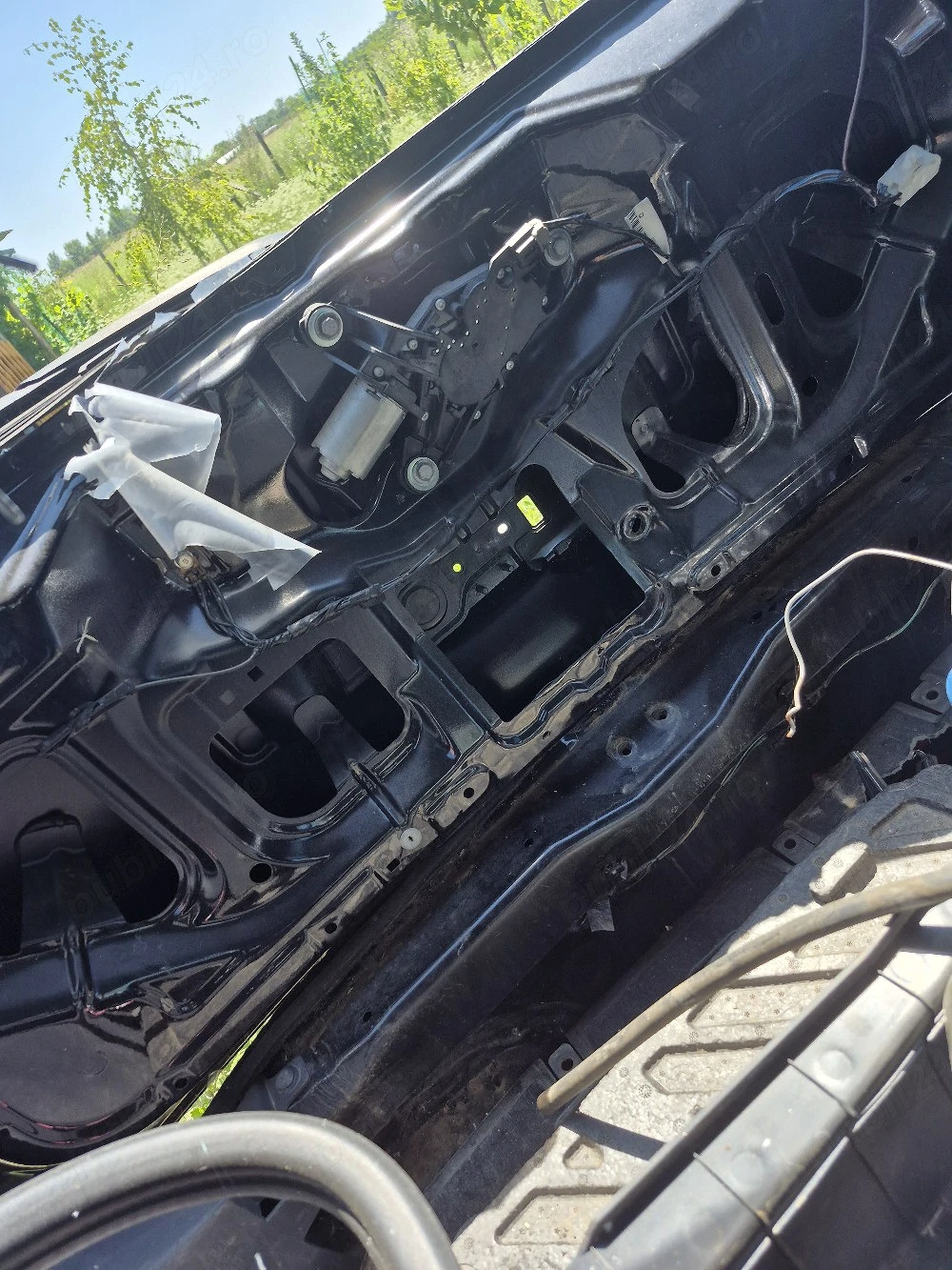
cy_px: 635
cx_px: 476
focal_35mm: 23
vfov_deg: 73.9
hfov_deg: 58.9
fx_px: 843
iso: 25
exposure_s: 1/769
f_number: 1.8
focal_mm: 5.4
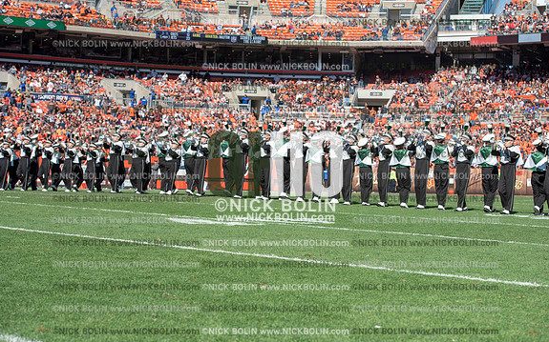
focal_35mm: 72
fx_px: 1077
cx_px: 275
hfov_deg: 28.6
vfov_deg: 18.1
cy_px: 177
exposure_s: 1/2000
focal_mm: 70
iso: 400
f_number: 5
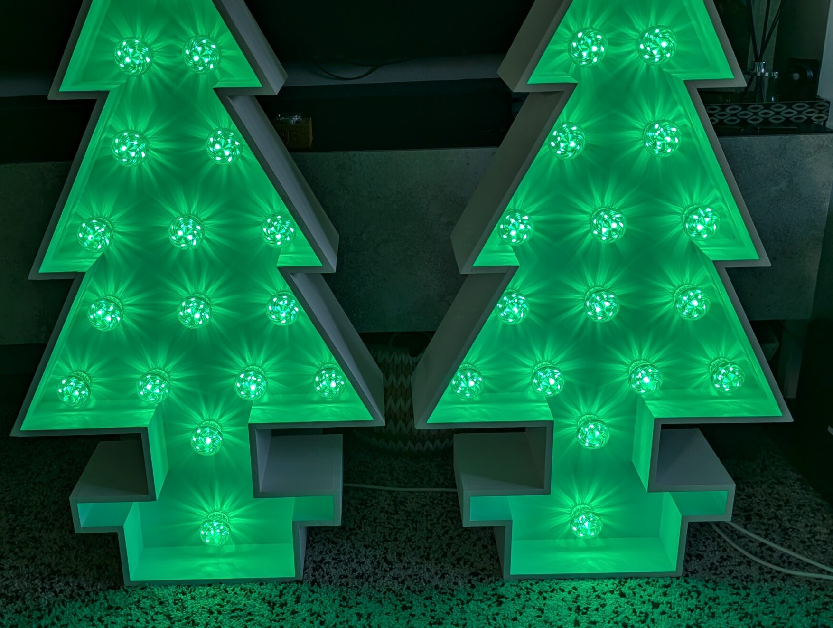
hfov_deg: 52.5
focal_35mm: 35
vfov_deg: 40.7
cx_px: 373
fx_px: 844
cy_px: 279
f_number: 1.68
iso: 21
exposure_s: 1/192
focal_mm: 6.9
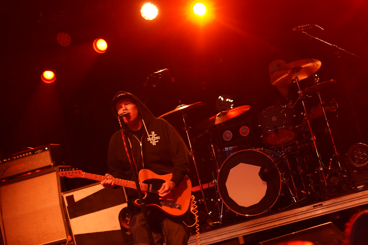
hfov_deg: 19.5
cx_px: 184
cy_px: 122
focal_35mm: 105
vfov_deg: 13.0
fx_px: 1073
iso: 10000
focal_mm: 105
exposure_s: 1/125
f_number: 4
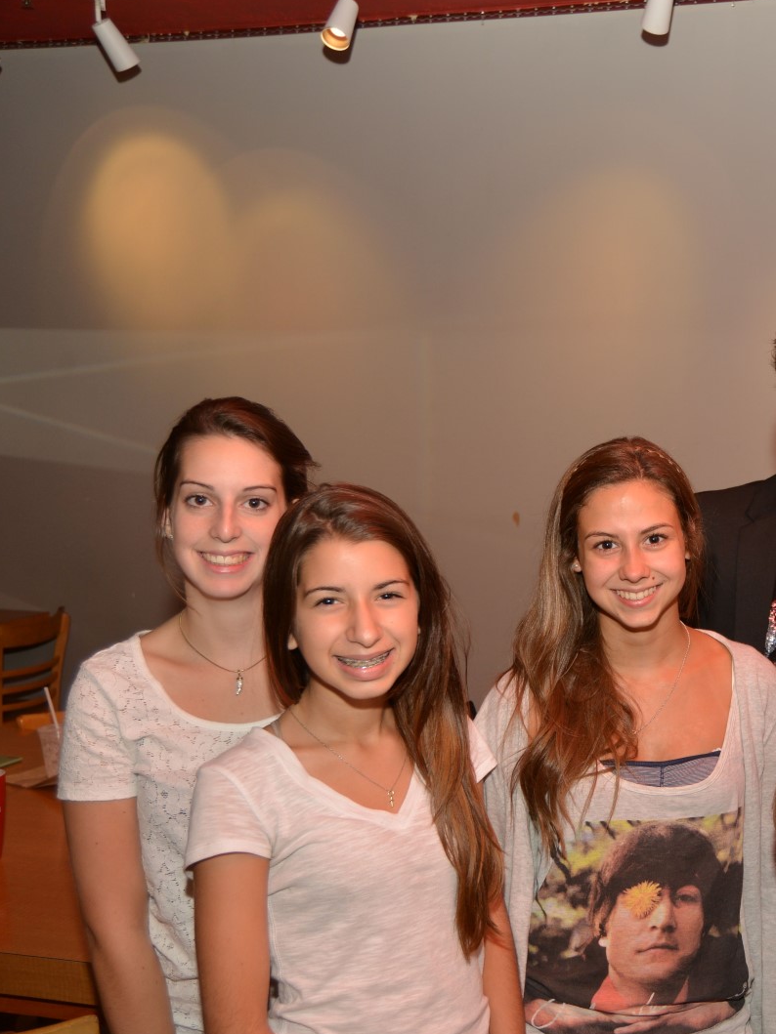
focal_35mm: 50
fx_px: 1495
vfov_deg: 38.2
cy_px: 514
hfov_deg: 27.5
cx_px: 770
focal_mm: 34
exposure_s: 1/200
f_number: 5.6
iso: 400
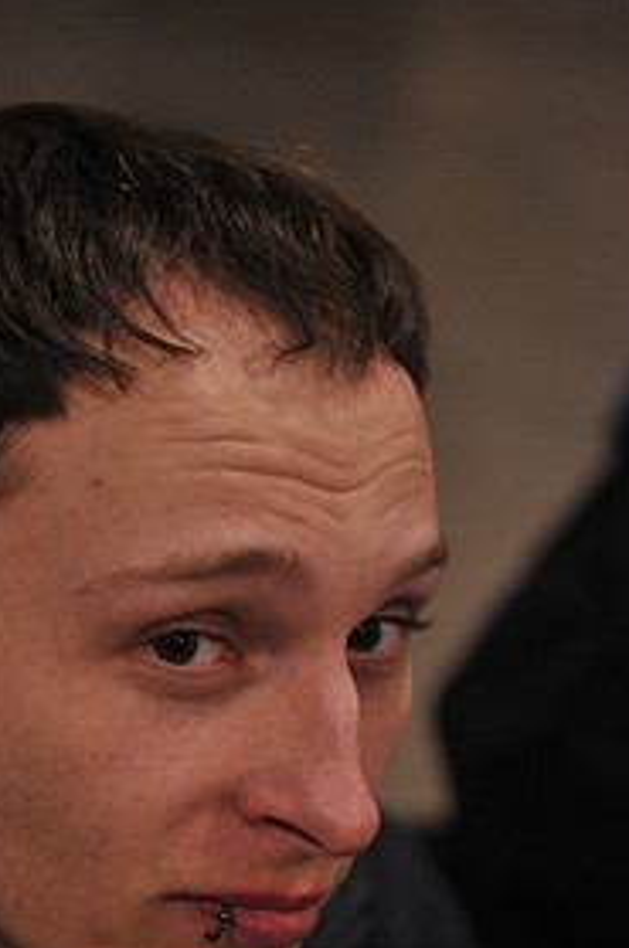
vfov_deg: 18.0
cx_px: 158
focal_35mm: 113
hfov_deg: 12.0
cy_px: 724
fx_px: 2972
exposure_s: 1/250
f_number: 2.8
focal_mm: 70
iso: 3200
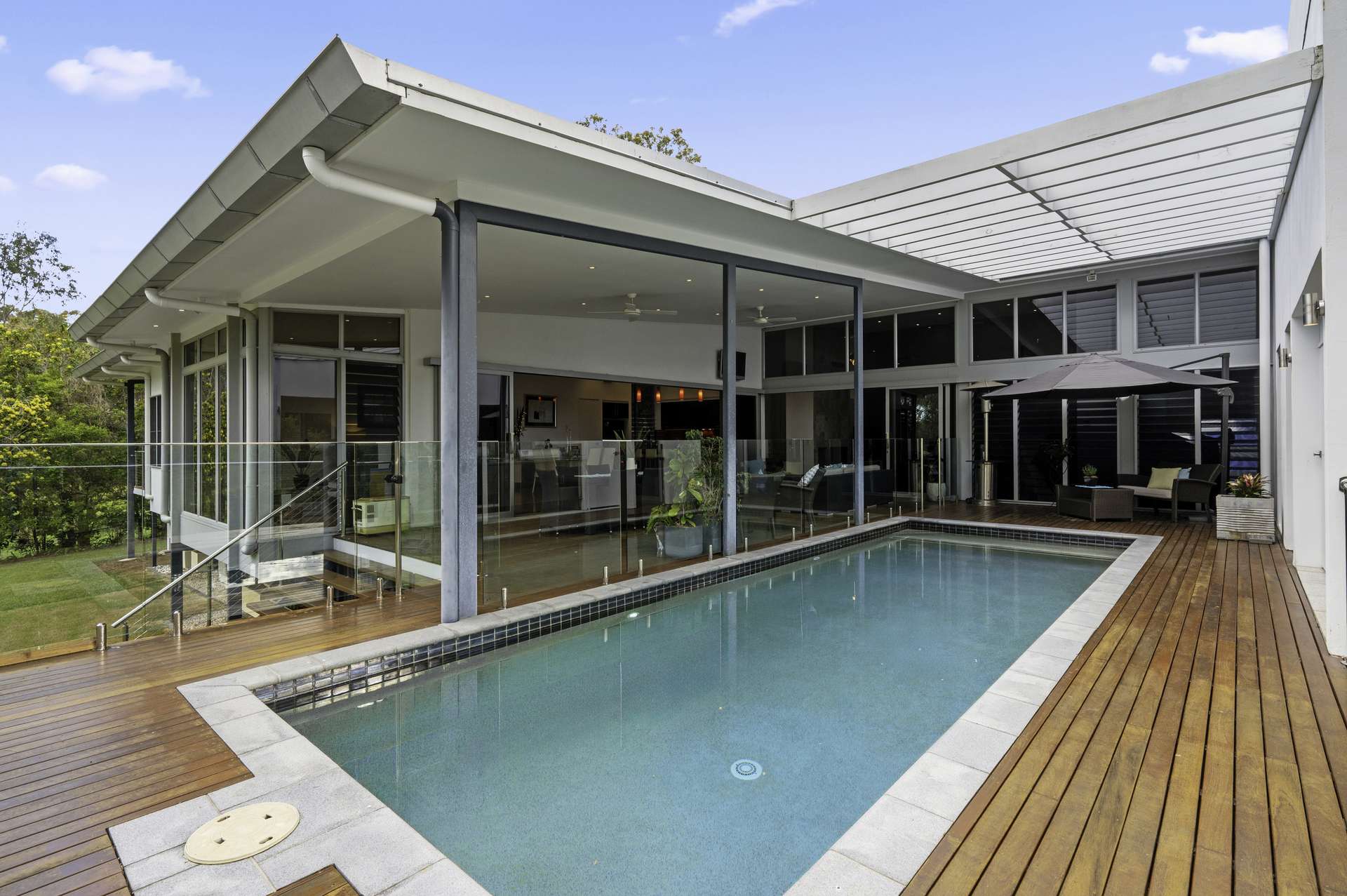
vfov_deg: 70.4
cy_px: 448
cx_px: 674
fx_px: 636
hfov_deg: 93.3
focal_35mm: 17
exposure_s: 1/50
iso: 320
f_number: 11
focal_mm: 17
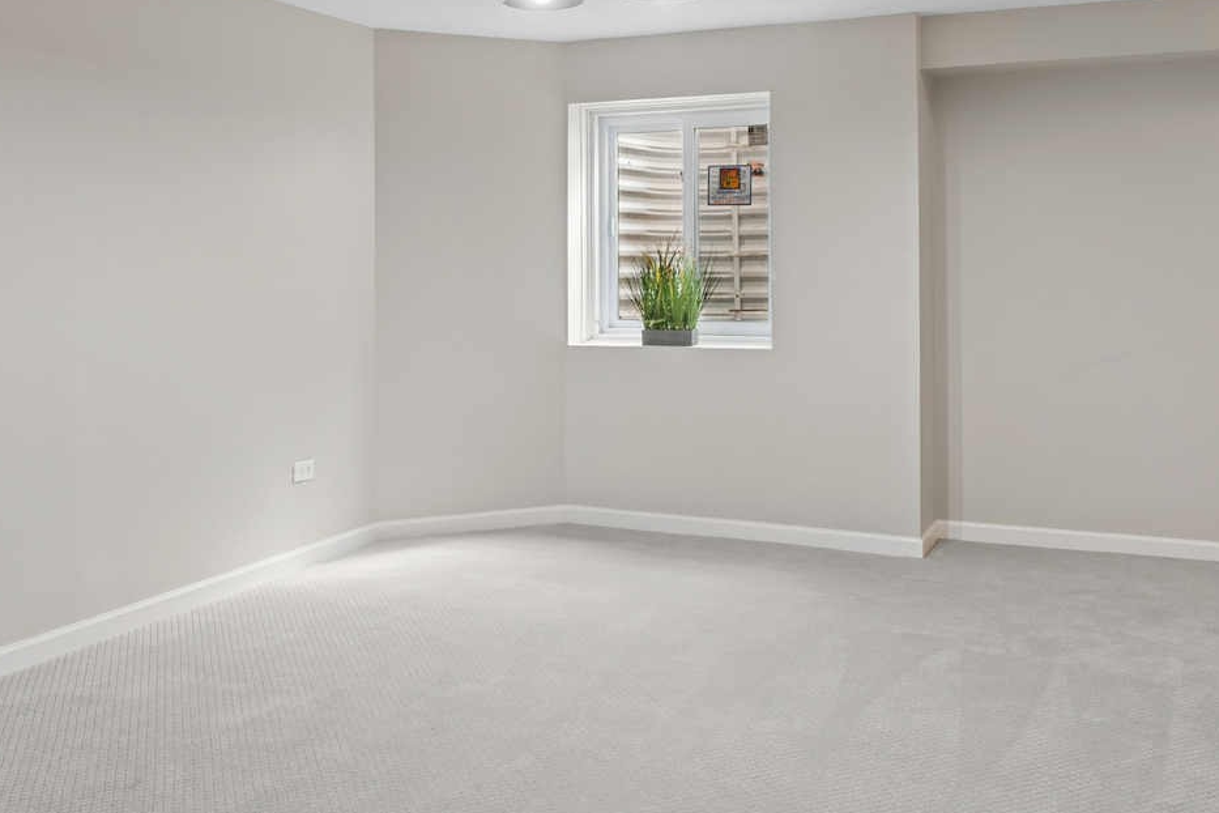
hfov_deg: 56.0
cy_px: 294
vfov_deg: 38.7
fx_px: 1147
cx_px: 622
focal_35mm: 34
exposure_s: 1/5
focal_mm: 13
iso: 250
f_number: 8
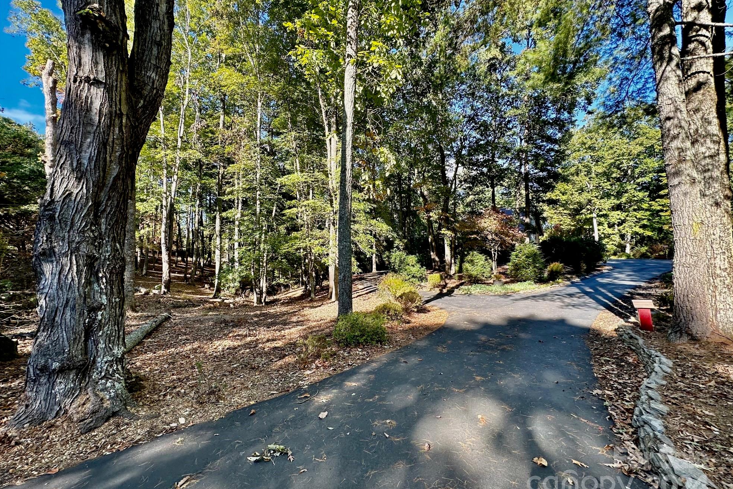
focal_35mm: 15
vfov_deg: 77.3
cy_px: 233
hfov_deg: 100.4
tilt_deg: +1.4
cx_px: 358
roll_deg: -0.6
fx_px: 305
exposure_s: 1/295
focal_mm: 2.22
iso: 40
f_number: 2.2
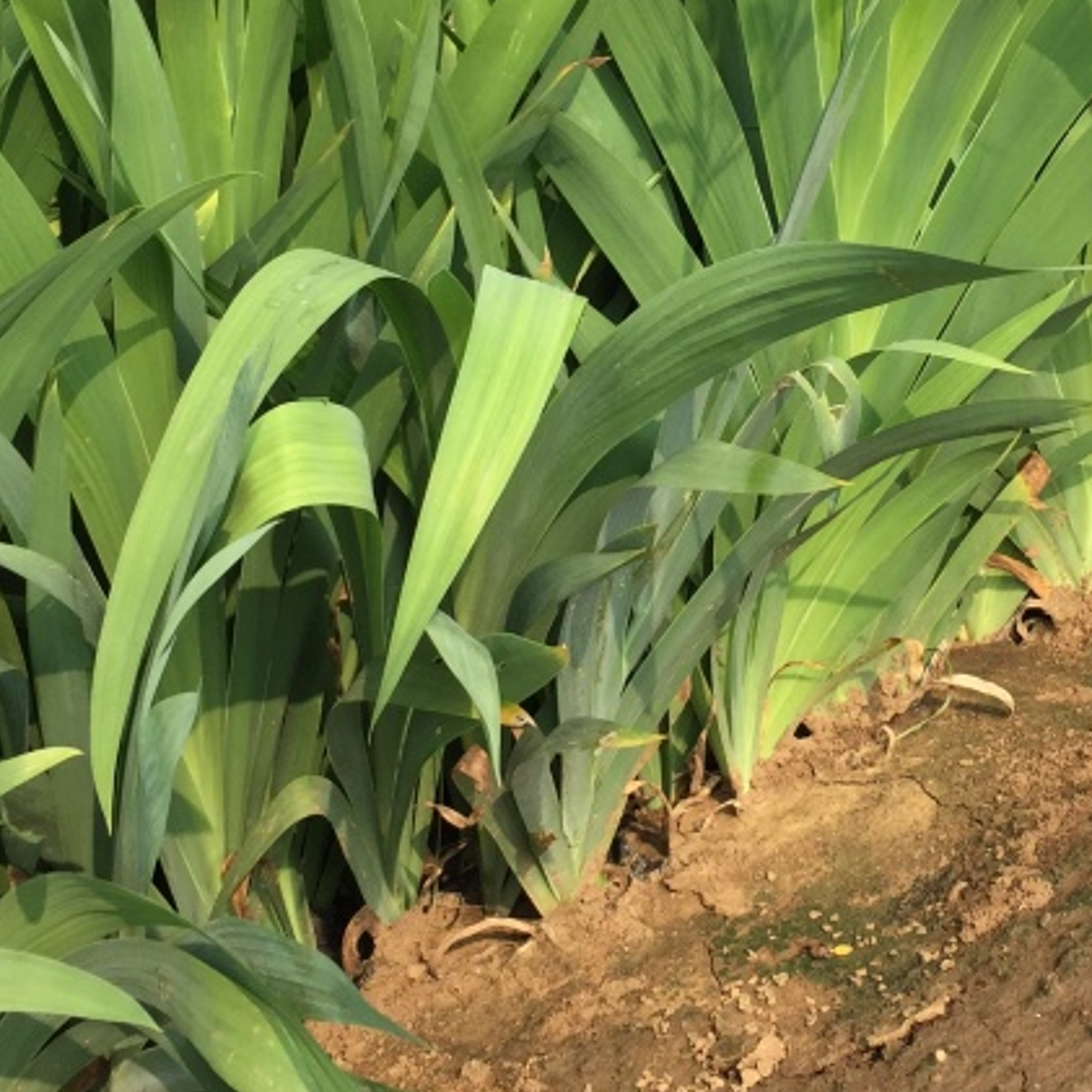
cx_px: 796
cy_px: 380
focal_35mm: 65
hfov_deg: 26.2
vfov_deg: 26.4
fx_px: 2320
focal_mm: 4.15
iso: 32
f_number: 2.2
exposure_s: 1/1163
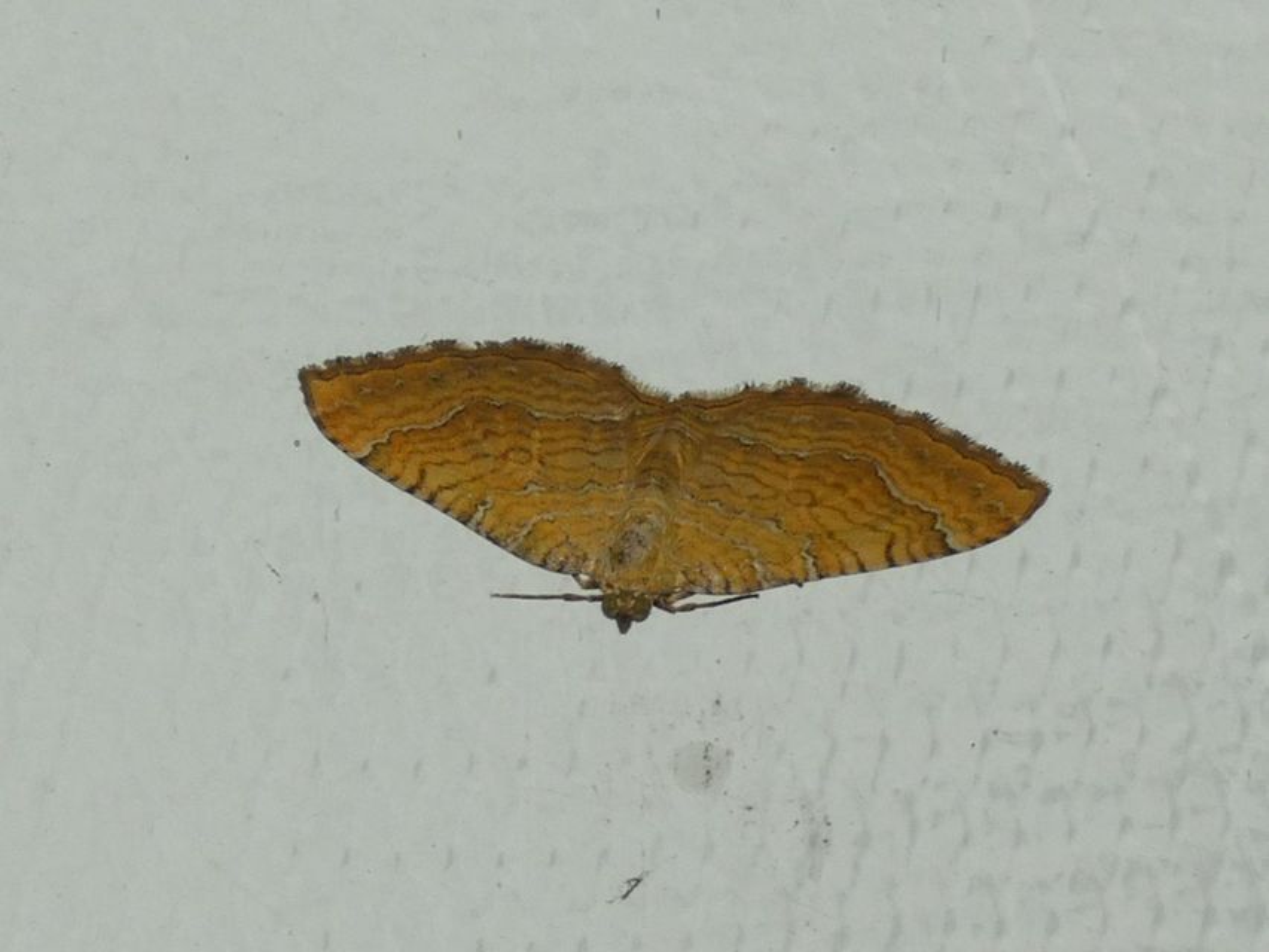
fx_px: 4583
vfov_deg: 11.9
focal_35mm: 125
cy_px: 476
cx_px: 634
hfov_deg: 15.8
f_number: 5.2
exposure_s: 1/100
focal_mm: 22.4
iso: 80
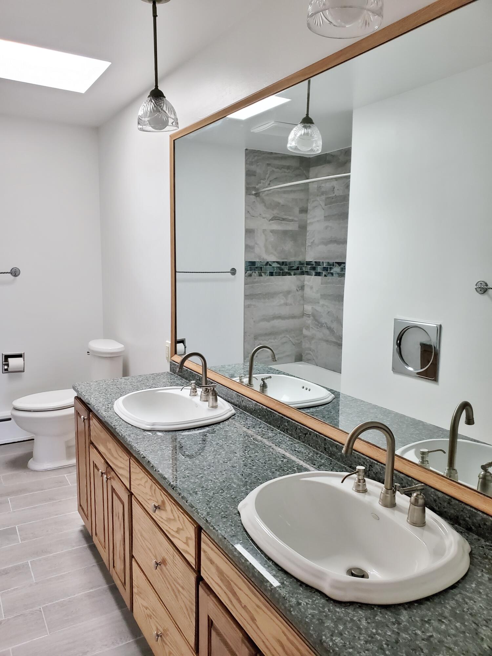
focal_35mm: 26
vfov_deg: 67.3
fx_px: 493
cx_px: 246
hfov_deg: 53.1
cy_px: 328
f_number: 2.4
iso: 200
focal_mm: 4.3
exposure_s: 1/60
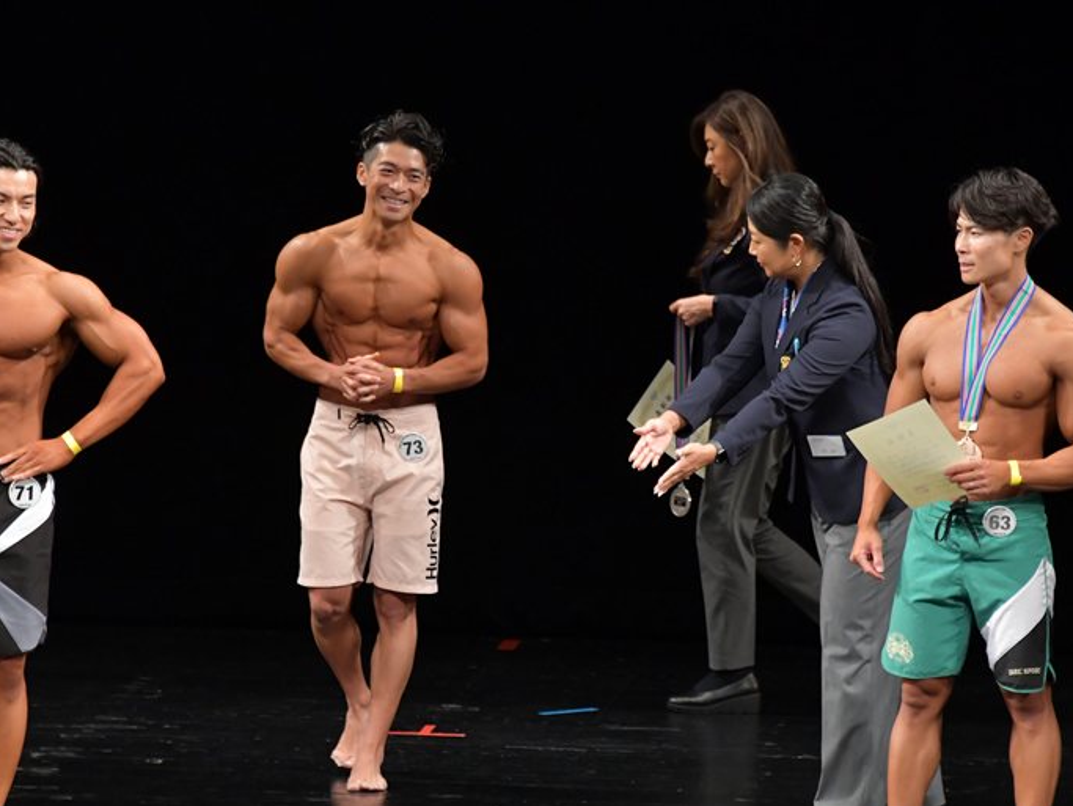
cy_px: 404
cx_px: 532
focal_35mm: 327
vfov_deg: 4.6
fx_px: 10141
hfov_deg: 6.1
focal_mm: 200
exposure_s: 1/400
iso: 3200
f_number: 5.6
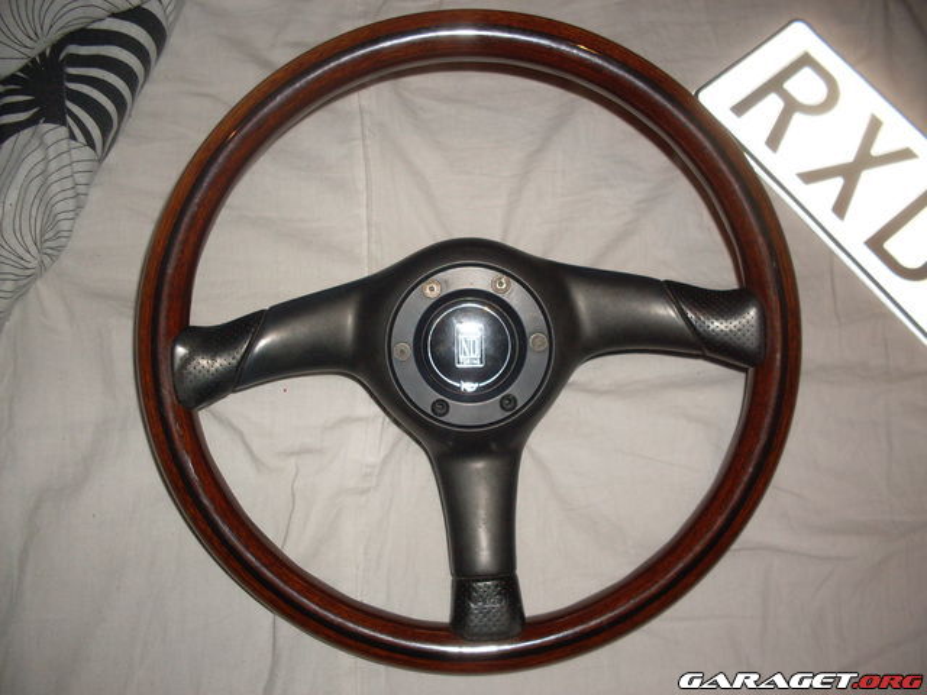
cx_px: 464
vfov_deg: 37.7
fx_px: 1018
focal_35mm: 38
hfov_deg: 49.0
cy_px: 348
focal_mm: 6.3
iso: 100
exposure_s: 1/45
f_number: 2.8
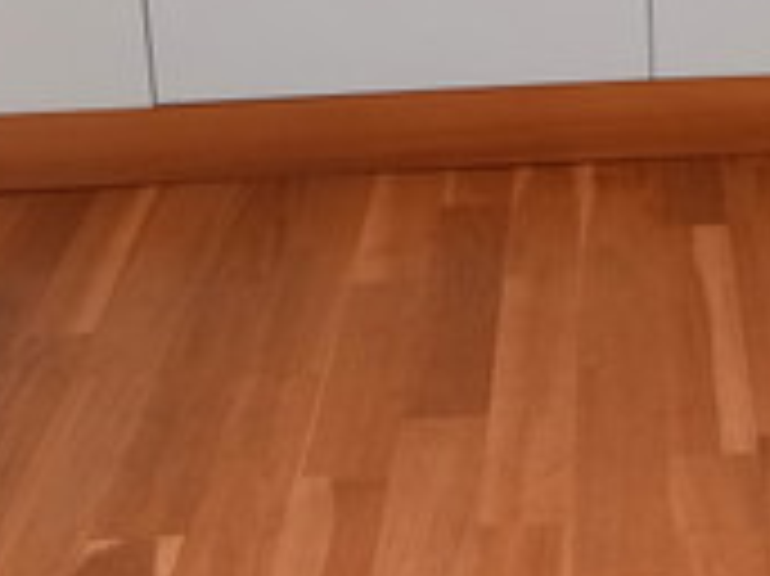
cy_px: -207
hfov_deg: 23.7
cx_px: 653
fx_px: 1801
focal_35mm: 81
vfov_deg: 17.0
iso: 200
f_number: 1.8
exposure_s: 1/33.3
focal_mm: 4
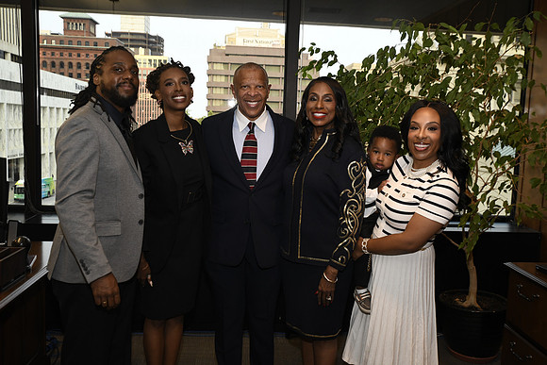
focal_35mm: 35
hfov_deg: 54.4
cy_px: 182
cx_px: 274
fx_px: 532
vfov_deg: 37.9
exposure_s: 1/60
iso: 1600
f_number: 8
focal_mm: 35
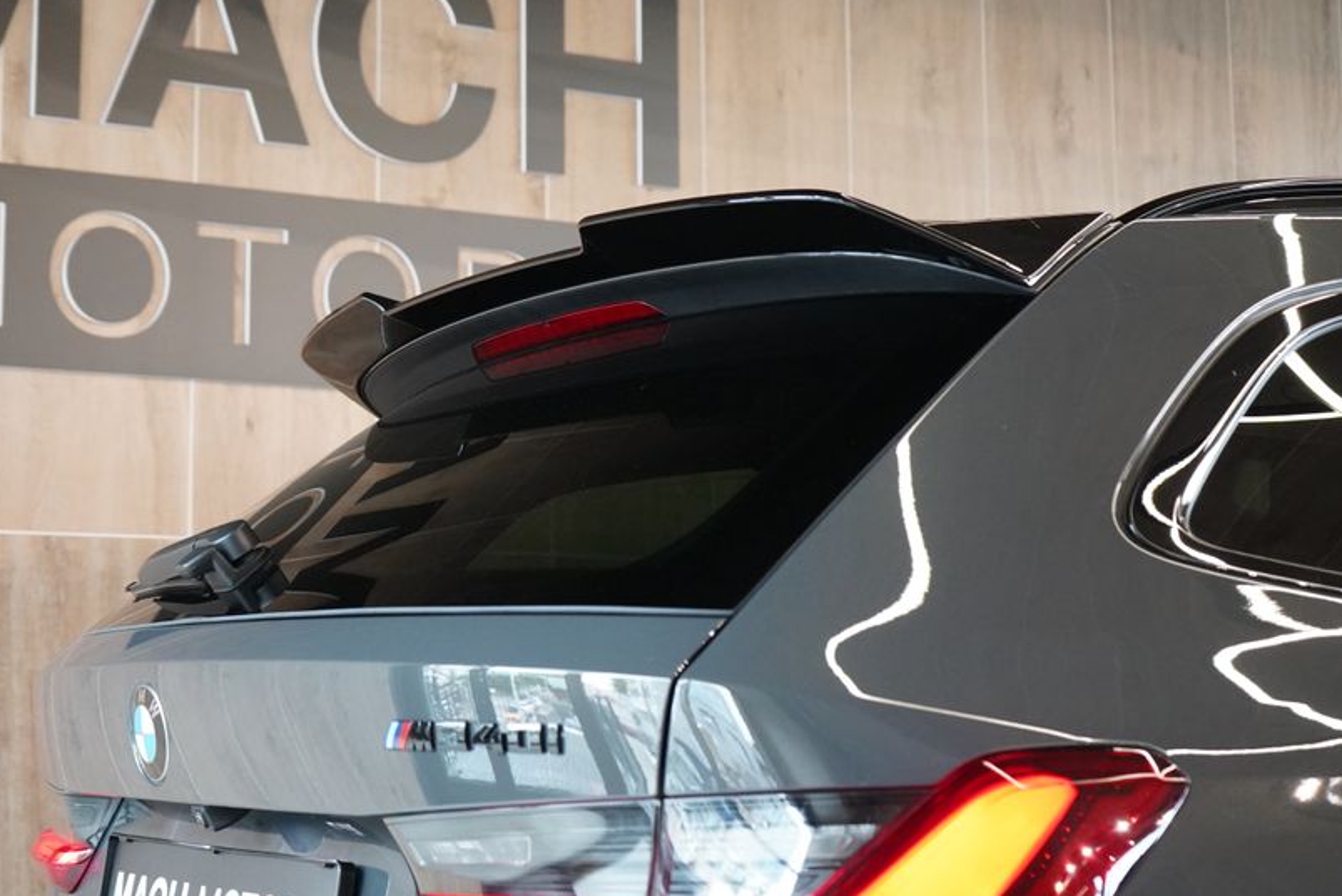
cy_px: 333
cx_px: 563
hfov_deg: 30.9
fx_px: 2424
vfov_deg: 20.9
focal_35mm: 65
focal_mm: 51
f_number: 4.5
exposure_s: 1/160
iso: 8000
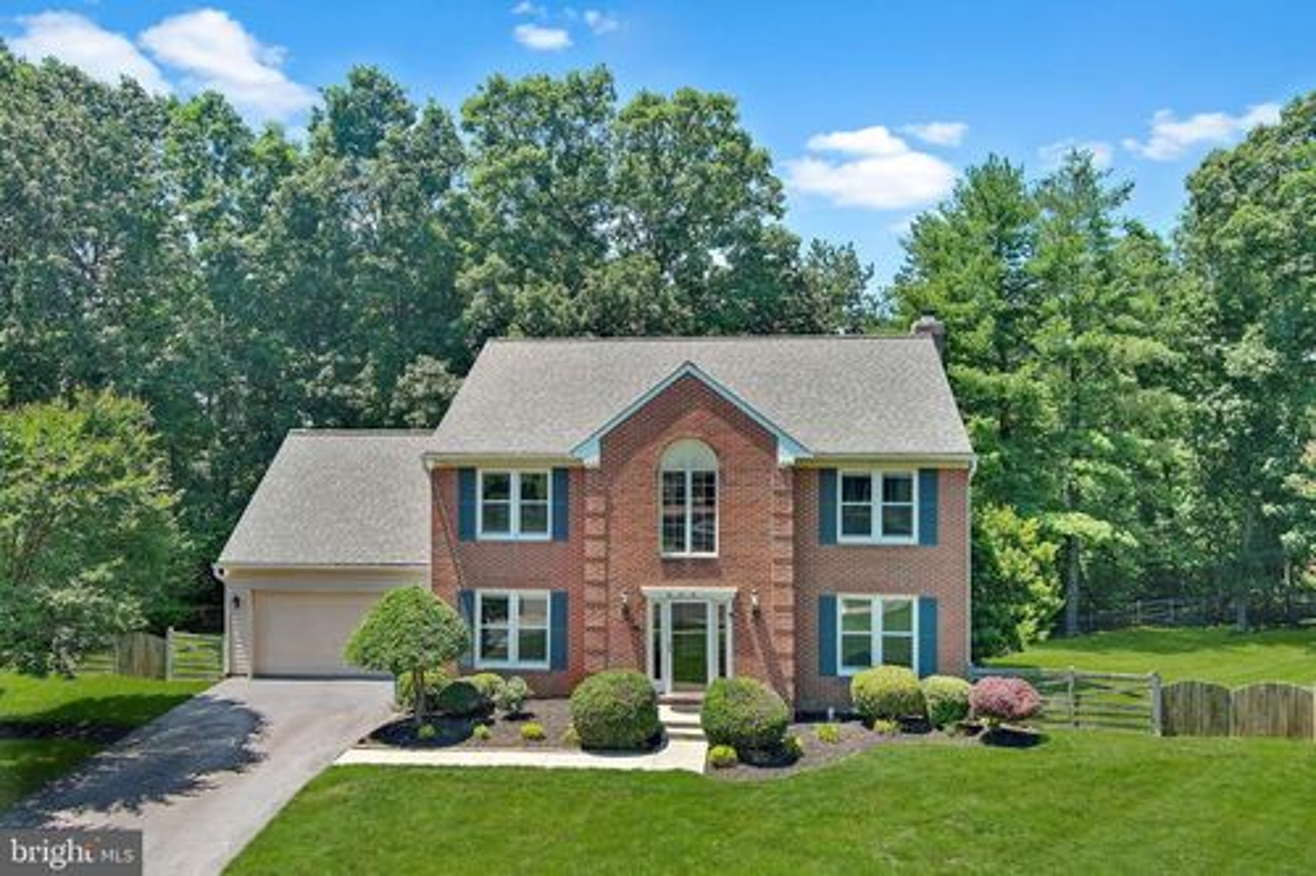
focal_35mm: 29
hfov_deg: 63.7
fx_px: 1060
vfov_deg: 44.9
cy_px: 438
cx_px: 658
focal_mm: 10.57
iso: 100
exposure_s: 1/551
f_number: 2.8
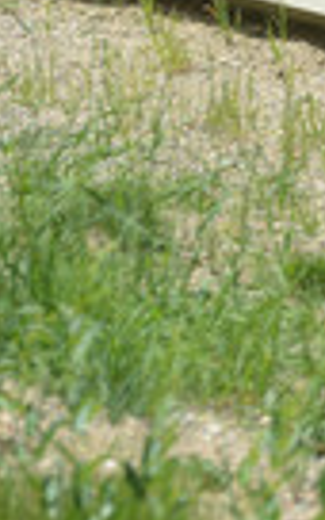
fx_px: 8290
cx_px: 753
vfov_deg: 3.6
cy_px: 90
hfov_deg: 2.2
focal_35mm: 585
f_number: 6.3
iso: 200
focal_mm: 195
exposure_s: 1/640
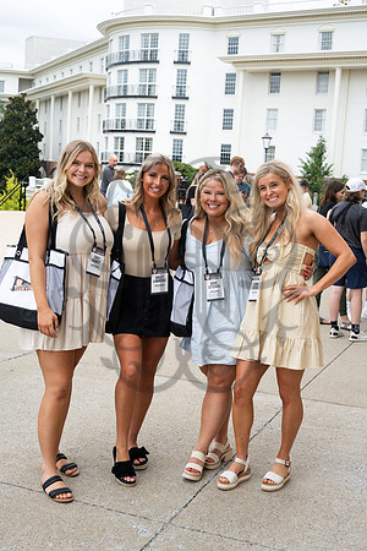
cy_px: 276
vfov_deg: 39.6
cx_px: 184
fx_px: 765
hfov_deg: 27.0
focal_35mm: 50
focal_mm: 50
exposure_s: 1/250
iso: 200
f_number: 8
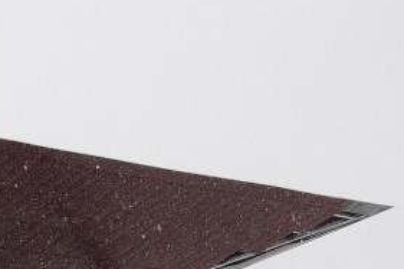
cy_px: 253
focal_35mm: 191
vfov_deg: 7.2
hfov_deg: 9.3
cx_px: -646
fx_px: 2142
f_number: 11
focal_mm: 22
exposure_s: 1/400
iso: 800
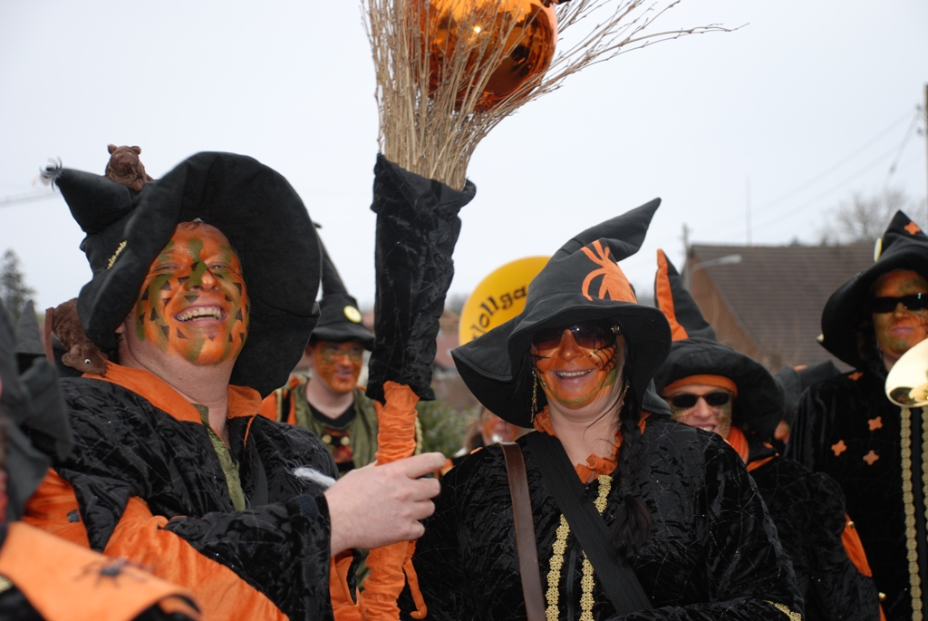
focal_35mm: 78
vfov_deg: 17.5
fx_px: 2013
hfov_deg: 26.0
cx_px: 464
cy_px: 310
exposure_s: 1/160
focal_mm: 52
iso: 100
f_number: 5
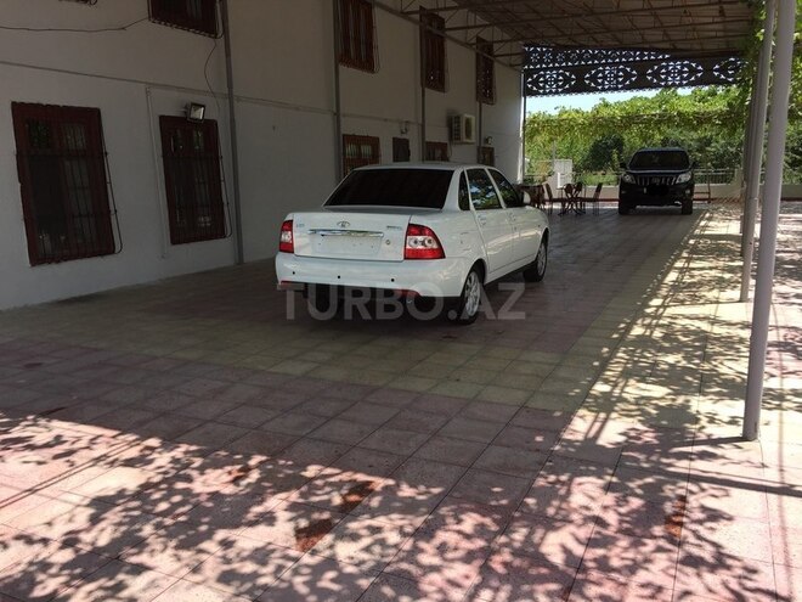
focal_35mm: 29
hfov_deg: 61.7
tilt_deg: -10.0
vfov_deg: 48.2
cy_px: 301
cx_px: 401
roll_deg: +0.8
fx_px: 672
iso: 32
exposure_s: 1/898
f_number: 2.2
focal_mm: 4.15
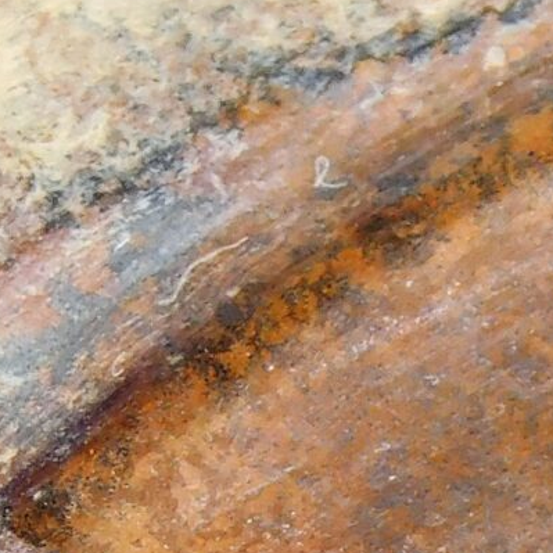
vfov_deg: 1.7
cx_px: 902
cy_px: 1082
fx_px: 18869
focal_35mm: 1044
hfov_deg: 1.7
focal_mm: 32.7
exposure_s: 1/60
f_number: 5.4
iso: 125
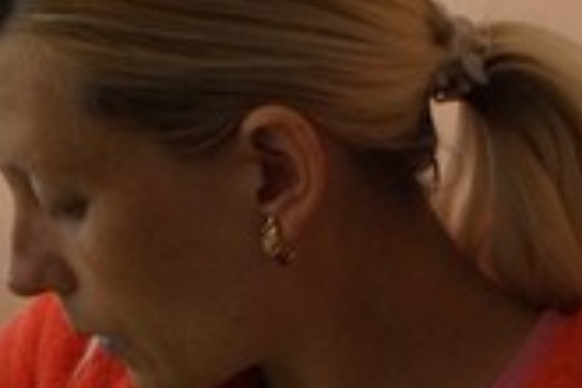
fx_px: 2877
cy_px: 637
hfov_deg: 11.4
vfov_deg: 7.5
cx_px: -74
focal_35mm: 178
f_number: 6.3
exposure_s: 1/60
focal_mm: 28
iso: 1600
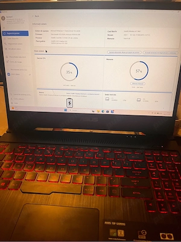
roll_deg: +0.6
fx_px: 181
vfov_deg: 67.3
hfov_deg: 53.1
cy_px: 121
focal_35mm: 26
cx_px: 90
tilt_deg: -37.1
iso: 64
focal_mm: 5.1
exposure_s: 1/50
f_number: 1.6
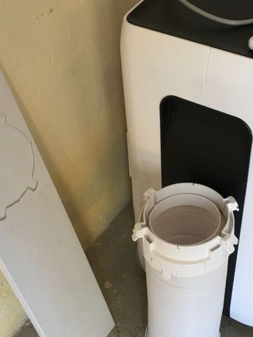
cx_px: 143
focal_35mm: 53
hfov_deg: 27.5
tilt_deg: -46.0
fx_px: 516
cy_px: 164
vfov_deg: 36.2
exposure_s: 1/33
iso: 50
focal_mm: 4.15
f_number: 2.2
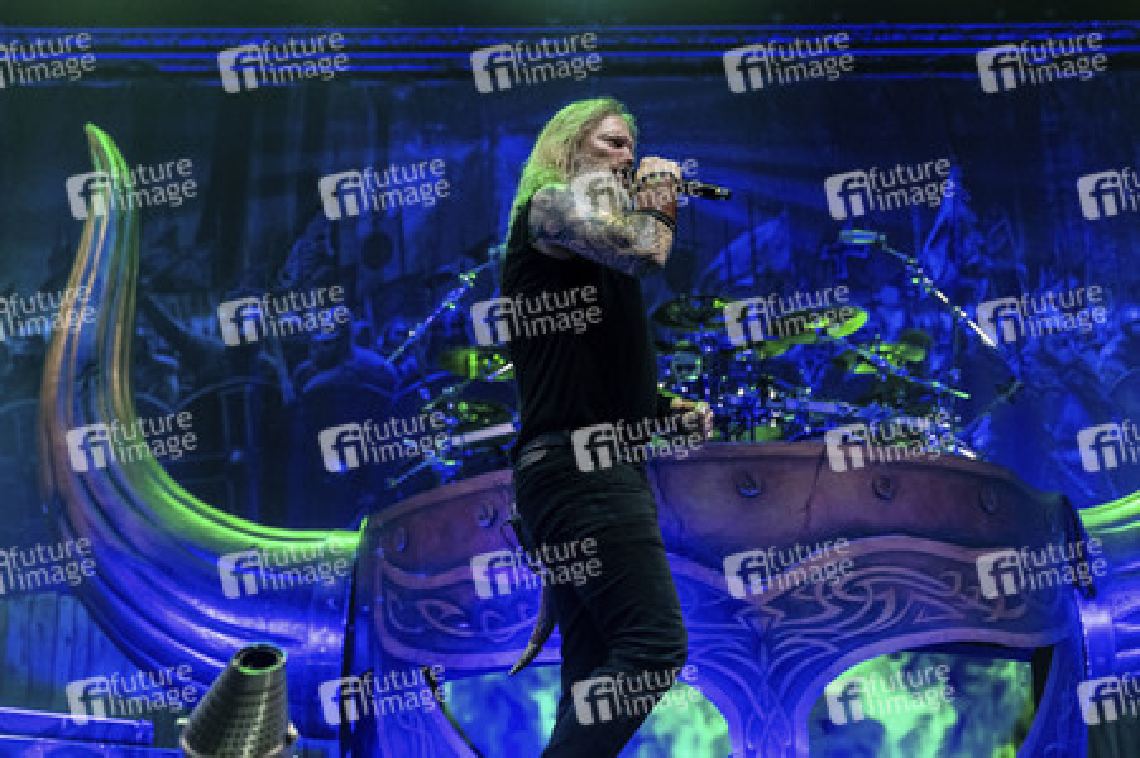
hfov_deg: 41.1
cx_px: 570
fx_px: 1519
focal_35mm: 48
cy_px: 379
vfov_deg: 28.0
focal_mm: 48
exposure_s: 1/400
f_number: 3.2
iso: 2500
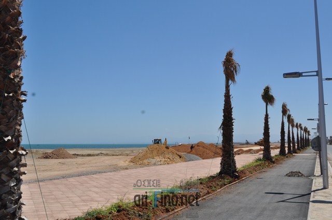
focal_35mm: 39
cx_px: 166
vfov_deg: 34.1
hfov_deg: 49.6
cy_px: 110
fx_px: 359
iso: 200
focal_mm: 26
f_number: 11
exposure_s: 1/500
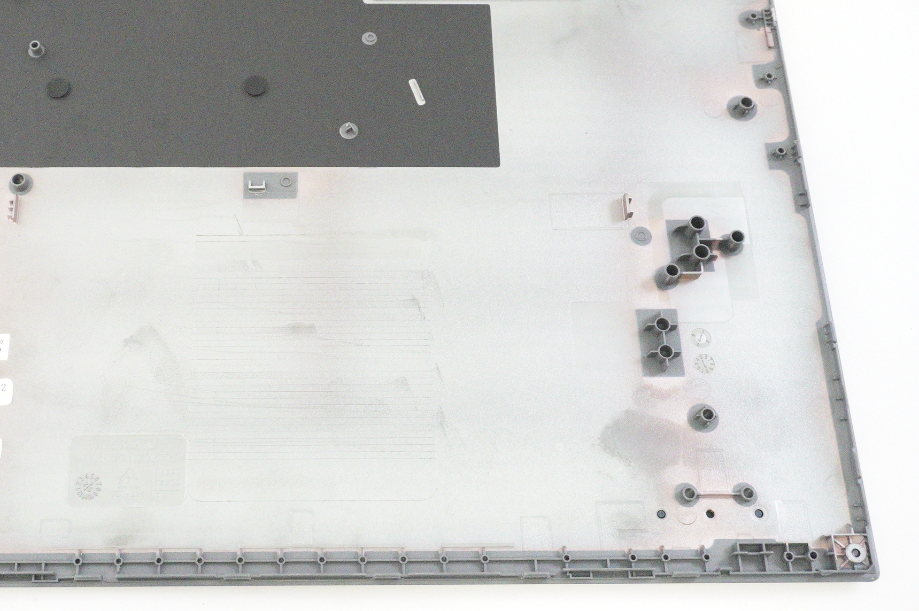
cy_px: 254
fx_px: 1224
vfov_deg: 28.0
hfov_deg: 40.7
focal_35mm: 48
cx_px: 323
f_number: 5.6
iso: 12800
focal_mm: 22
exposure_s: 1/250
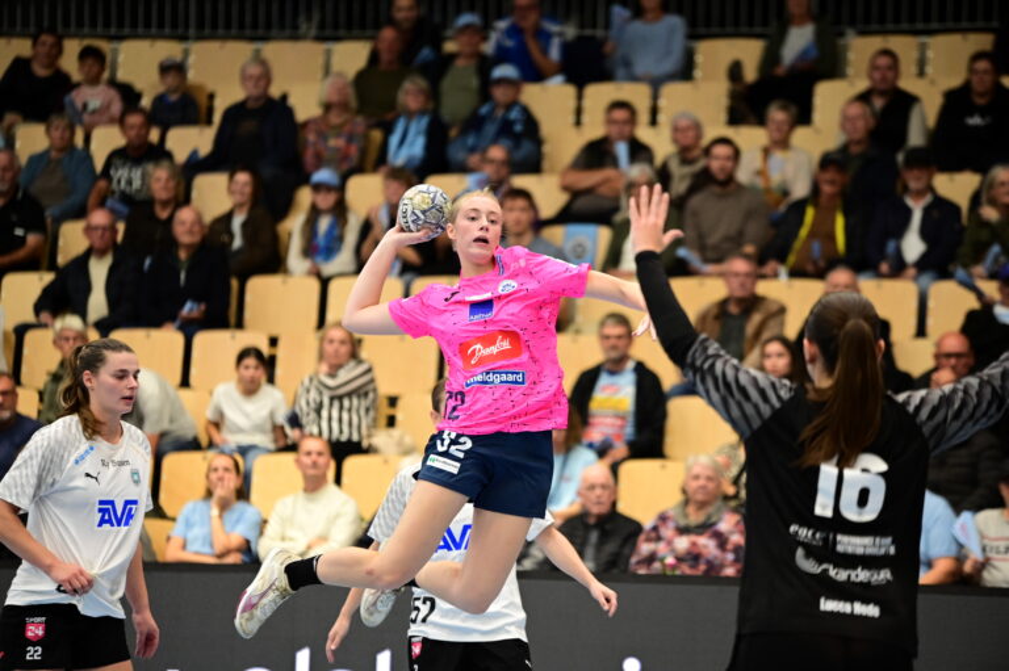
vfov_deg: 7.4
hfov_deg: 11.1
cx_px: 504
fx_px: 5182
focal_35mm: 185
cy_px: 336
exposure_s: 1/1000
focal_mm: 185
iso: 6400
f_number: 2.8
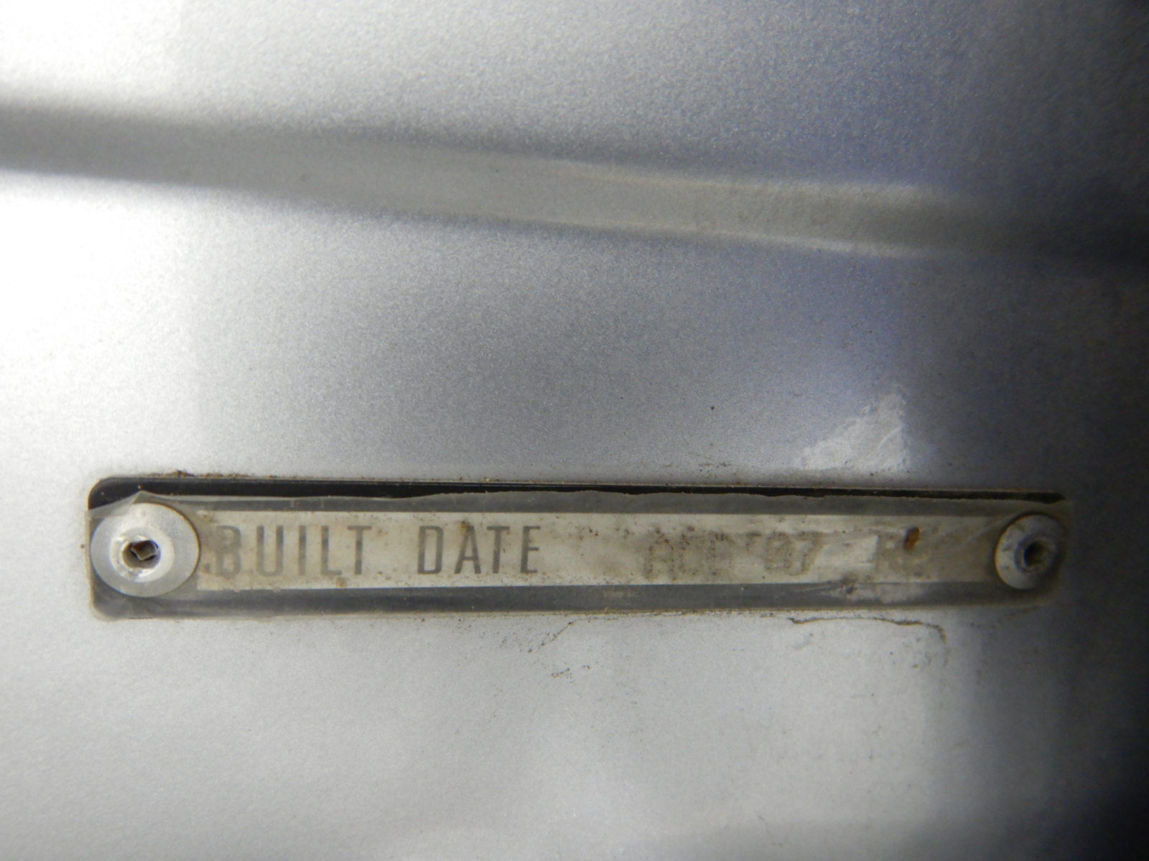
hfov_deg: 61.7
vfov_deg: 48.2
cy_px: 430
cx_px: 574
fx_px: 963
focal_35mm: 29
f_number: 2.8
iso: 400
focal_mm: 5.1
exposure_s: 1/30
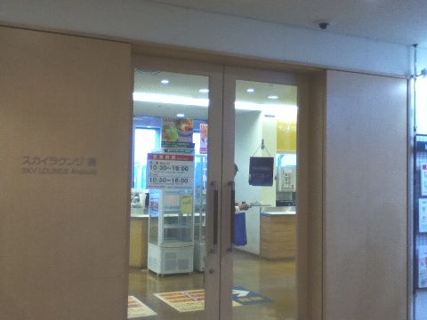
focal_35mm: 32
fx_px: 395
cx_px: 214
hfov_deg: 56.8
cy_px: 160
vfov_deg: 44.2
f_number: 2.4
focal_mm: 3.85
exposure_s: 1/30
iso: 250
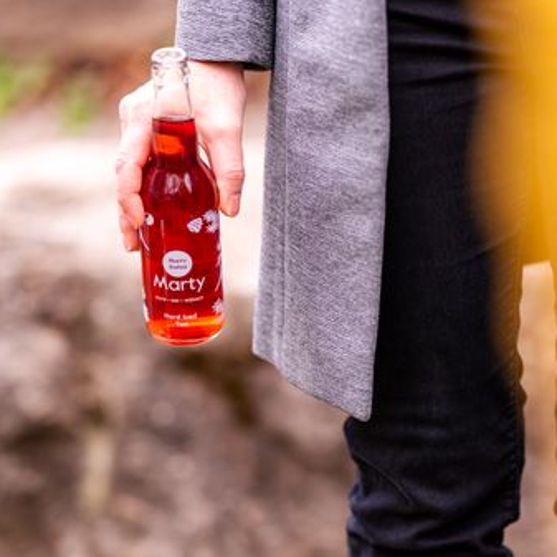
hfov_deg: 10.0
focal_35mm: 174
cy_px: 277
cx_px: 314
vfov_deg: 10.0
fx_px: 3168
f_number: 2.2
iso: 250
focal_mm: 135
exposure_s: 1/2000
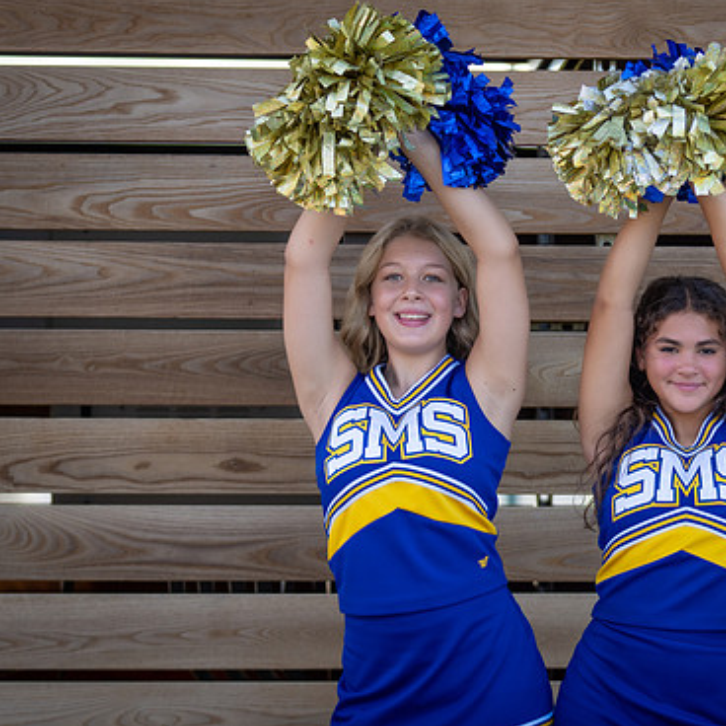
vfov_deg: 10.8
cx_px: 563
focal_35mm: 162
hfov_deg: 10.8
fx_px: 3844
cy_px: 471
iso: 125
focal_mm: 86
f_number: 2.8
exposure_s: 1/320
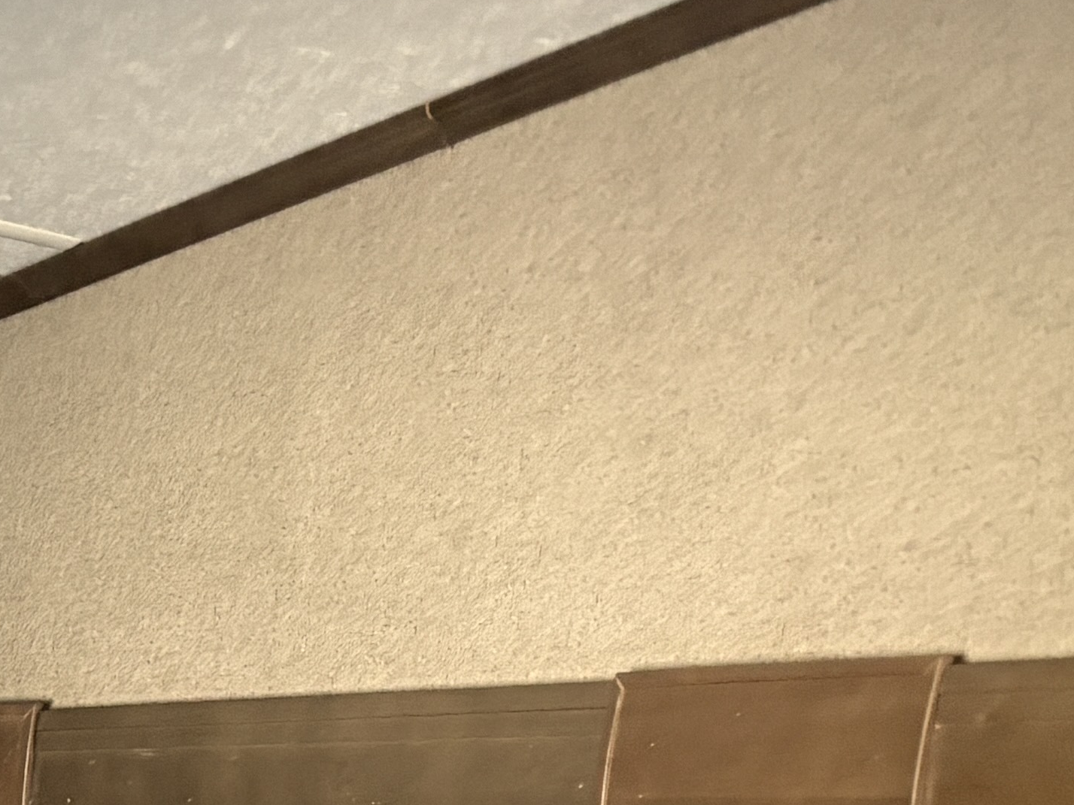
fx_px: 3227
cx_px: -685
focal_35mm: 104
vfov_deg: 12.6
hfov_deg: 16.6
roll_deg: -2.8
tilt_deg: -12.8
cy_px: 1578
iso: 400
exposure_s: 1/60
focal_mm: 5.96
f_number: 1.6
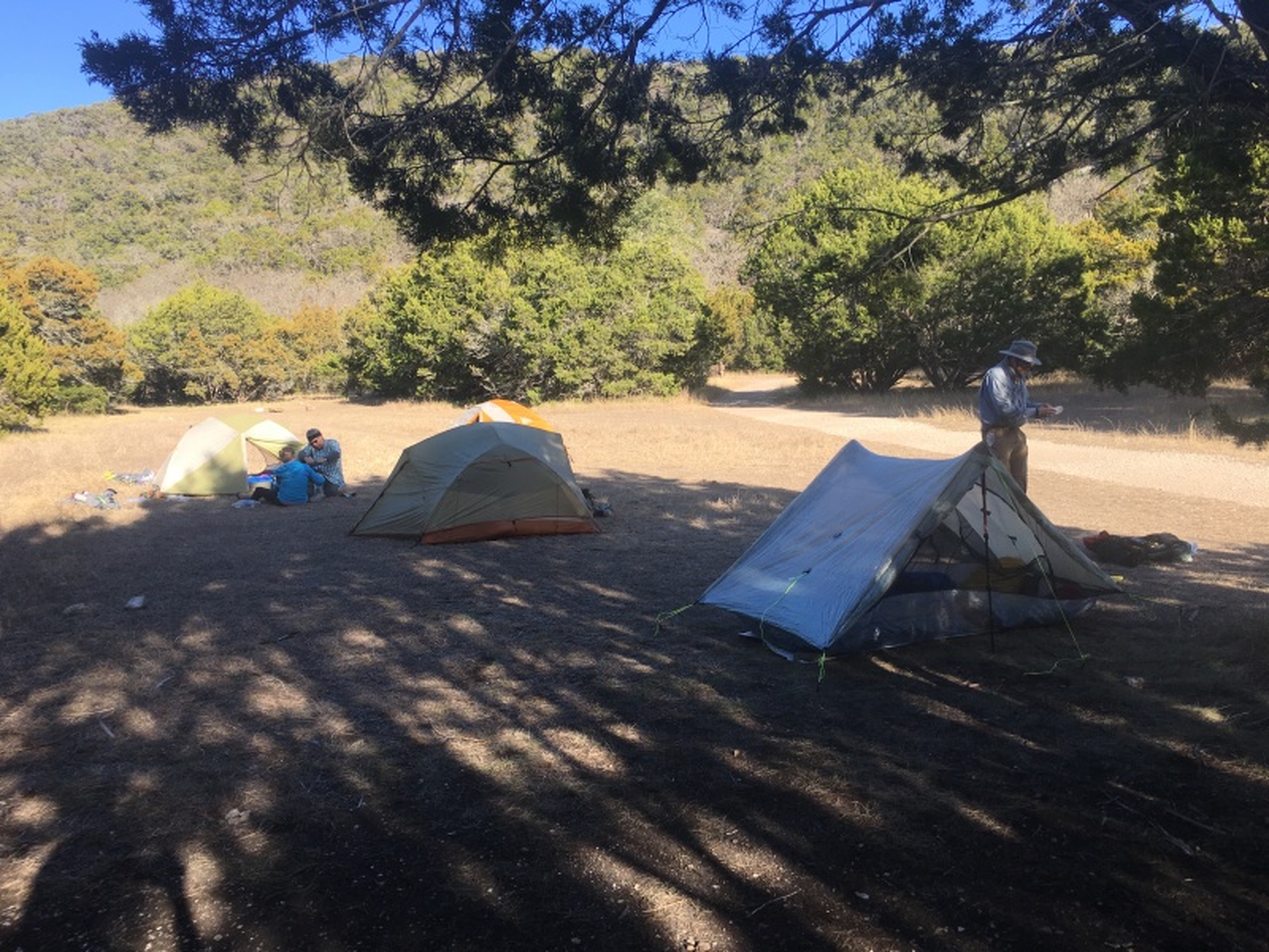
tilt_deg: -4.3
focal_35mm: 29
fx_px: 1063
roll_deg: +4.4
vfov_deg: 48.2
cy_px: 476
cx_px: 634
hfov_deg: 61.7
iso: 25
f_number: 2.2
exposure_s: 1/541
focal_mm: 4.15
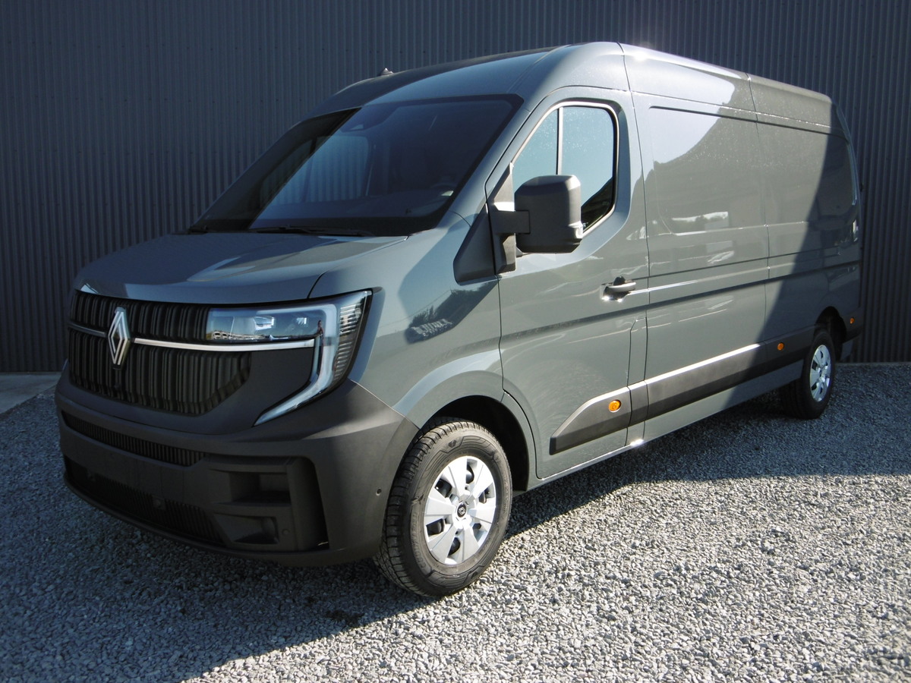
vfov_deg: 44.2
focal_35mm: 32
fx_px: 842
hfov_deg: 56.8
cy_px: 342
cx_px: 456
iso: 100
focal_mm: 5.8
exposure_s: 1/320
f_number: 3.5
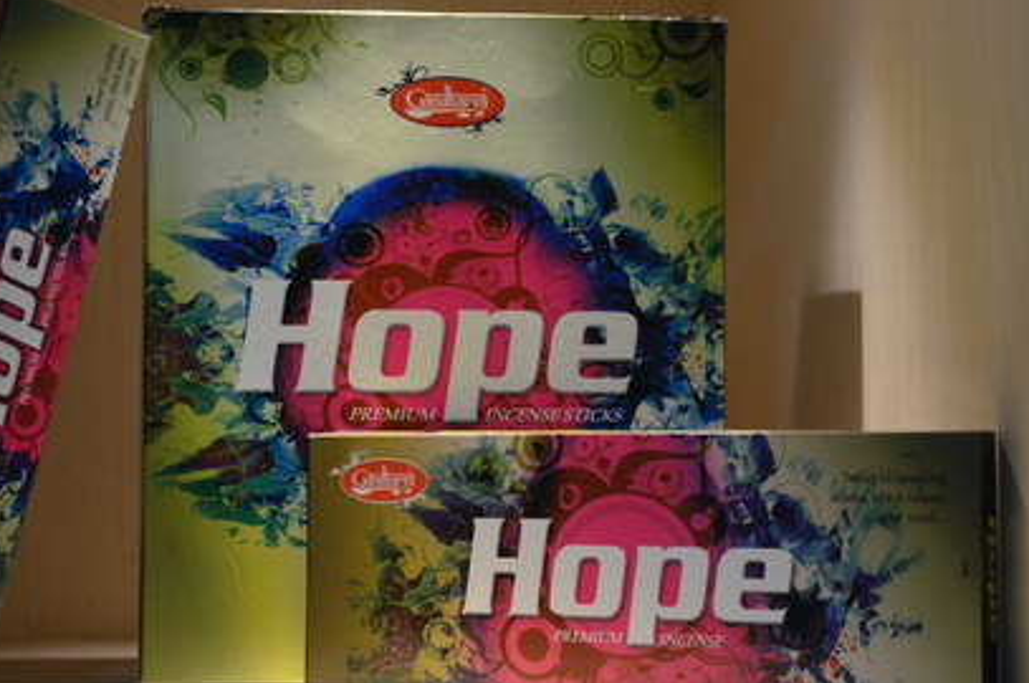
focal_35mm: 81
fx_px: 2312
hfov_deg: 25.1
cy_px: 338
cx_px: 470
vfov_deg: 16.8
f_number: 5.3
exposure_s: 1/40
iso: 800
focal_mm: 44
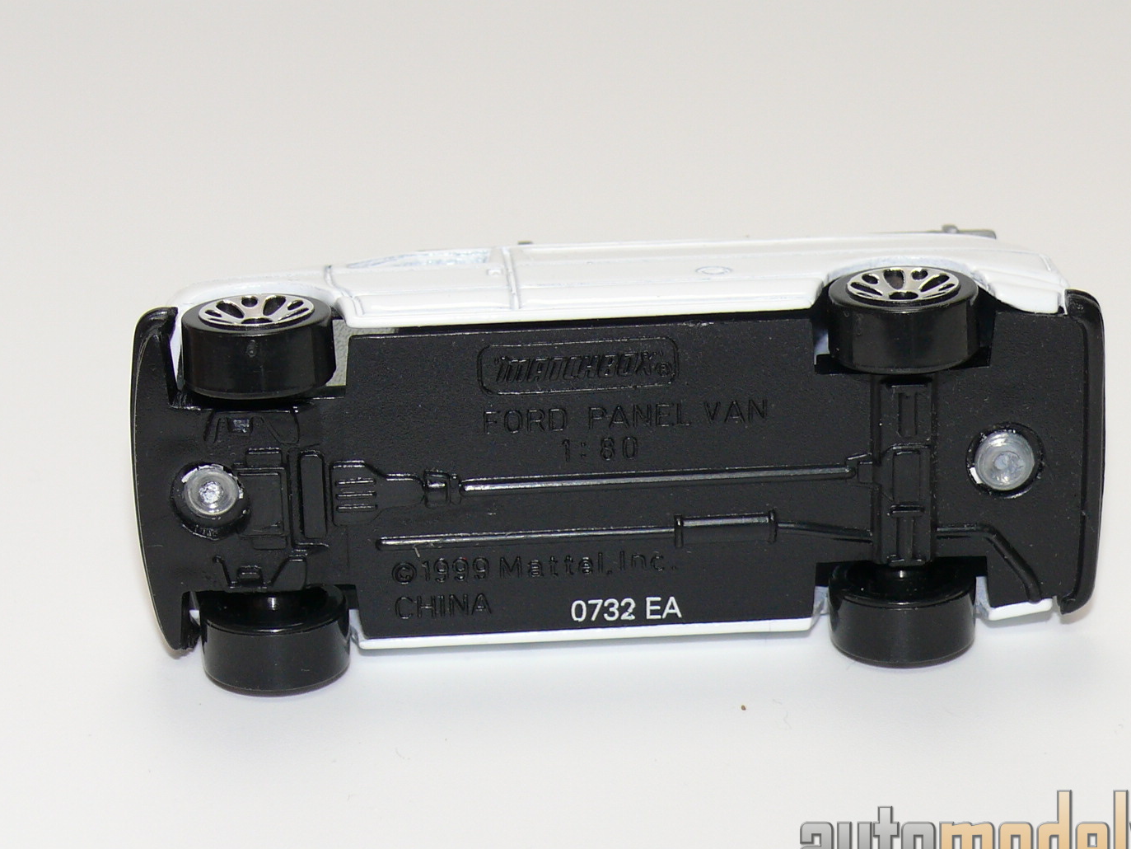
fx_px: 3692
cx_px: 610
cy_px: 421
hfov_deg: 17.4
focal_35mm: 113
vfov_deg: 13.1
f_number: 4
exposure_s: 1/30
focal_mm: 13.1
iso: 100
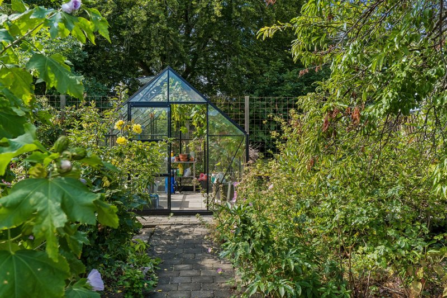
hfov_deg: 63.2
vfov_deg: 44.6
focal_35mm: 29
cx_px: 224
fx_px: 363
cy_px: 149
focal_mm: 19.5
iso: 250
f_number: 8
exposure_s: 1/160
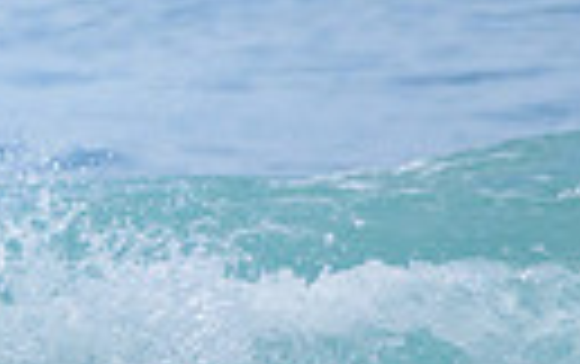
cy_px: 2
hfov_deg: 0.6
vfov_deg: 0.4
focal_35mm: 3665
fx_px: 58008
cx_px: -670
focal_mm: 800
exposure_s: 1/2000
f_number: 11
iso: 1250
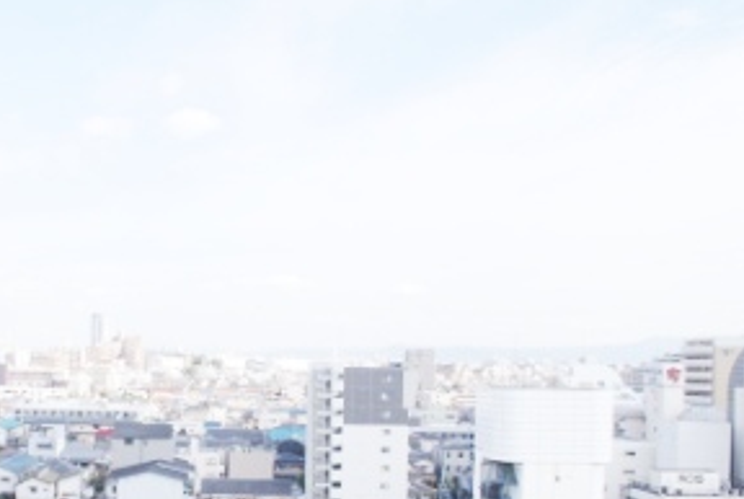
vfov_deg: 31.5
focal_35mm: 42
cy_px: 362
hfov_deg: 44.7
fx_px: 869
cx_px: 183
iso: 100
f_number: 5
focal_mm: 18
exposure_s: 1/250
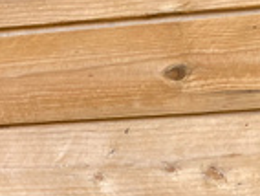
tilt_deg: -7.0
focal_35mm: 117
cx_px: -165
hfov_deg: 15.2
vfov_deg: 11.2
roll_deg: +1.3
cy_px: 418
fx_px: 880
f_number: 1.8
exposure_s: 1/124
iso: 32
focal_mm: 4.25
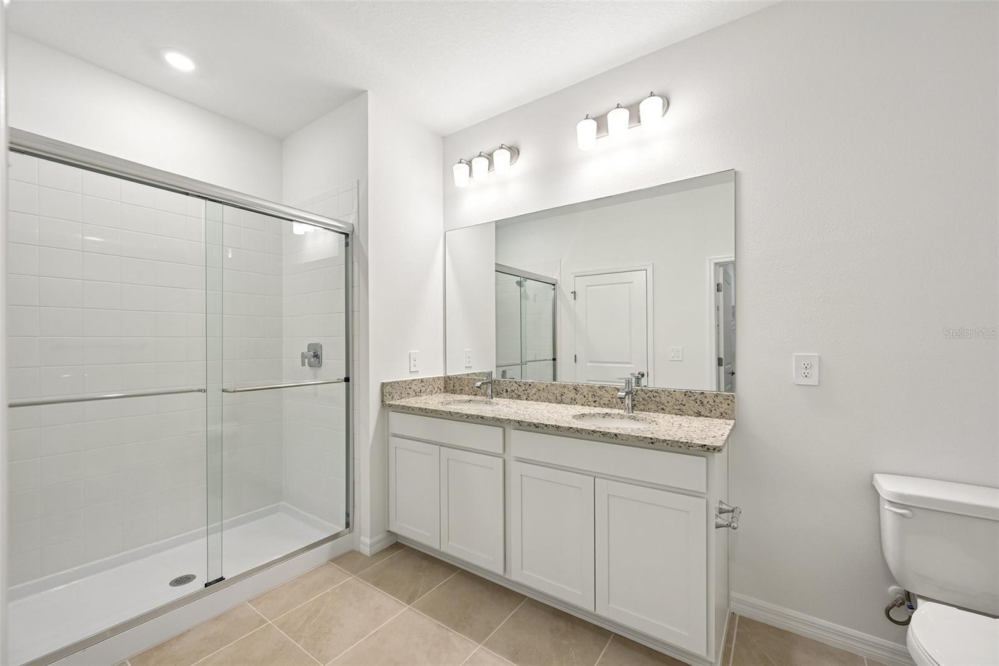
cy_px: 333
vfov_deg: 81.2
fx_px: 388
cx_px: 500
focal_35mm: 14
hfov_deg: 104.3
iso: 400
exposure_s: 1/80
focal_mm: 14
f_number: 8
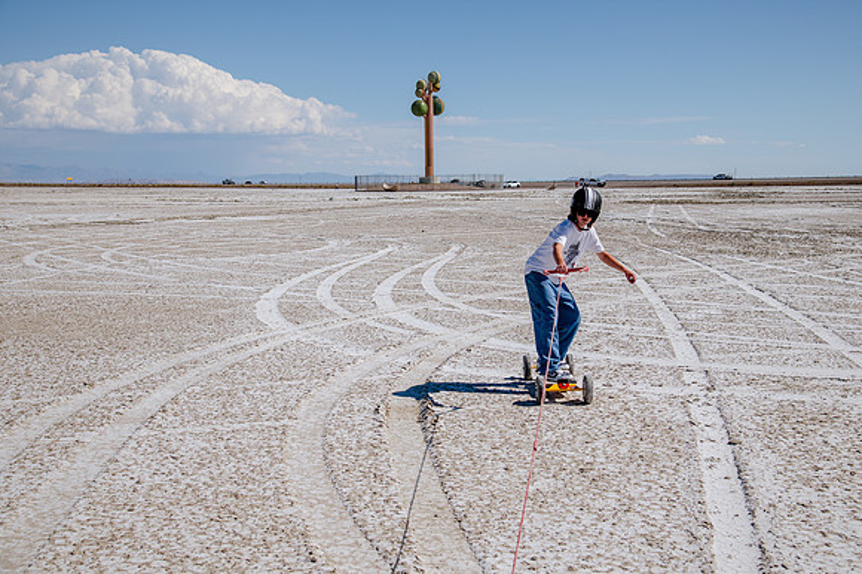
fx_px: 1116
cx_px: 456
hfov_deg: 42.2
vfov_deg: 28.8
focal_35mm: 47
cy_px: 287
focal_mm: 44
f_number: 6.3
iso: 160
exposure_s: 1/1250
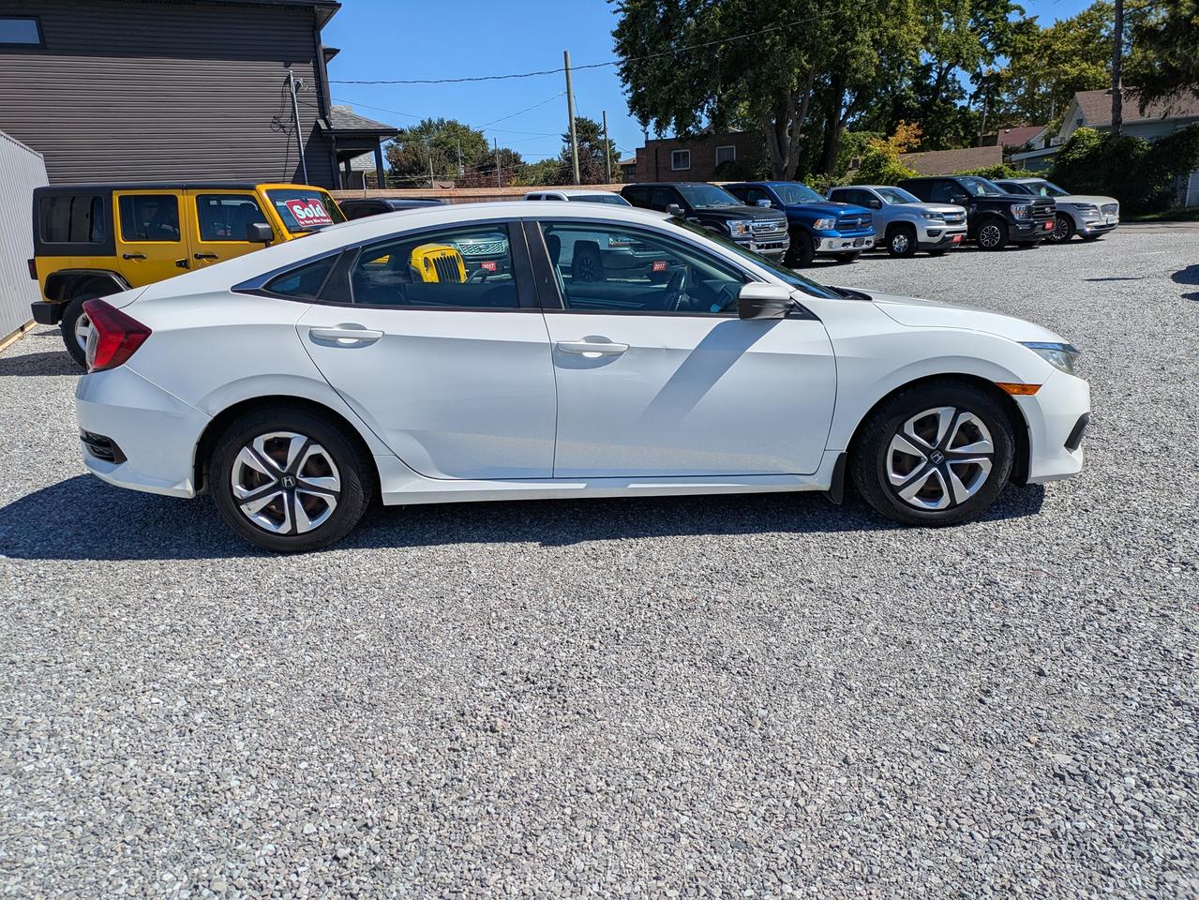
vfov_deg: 54.9
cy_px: 450
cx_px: 600
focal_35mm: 25
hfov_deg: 69.4
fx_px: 866
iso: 48
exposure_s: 1/4184
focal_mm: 5.43
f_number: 1.89
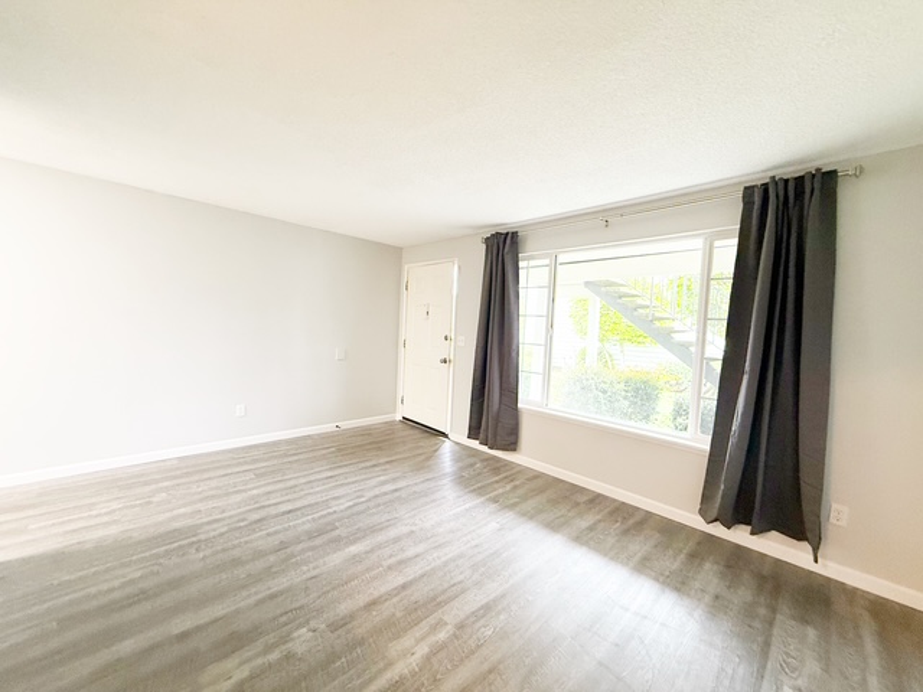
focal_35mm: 14
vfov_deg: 85.7
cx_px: 462
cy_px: 346
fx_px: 373
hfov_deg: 102.1
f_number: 2.2
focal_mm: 2.22
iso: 250
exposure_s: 1/60
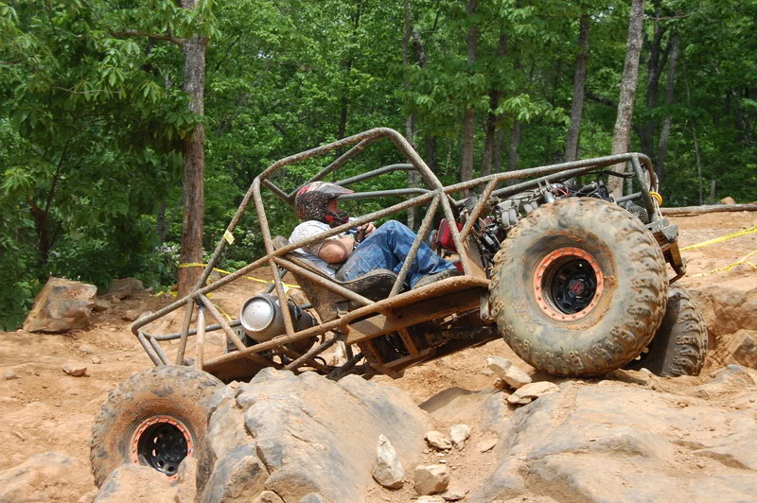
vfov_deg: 25.7
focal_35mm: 52
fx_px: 1103
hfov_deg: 37.9
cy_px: 252
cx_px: 378
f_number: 8
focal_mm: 35
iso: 200
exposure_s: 1/200
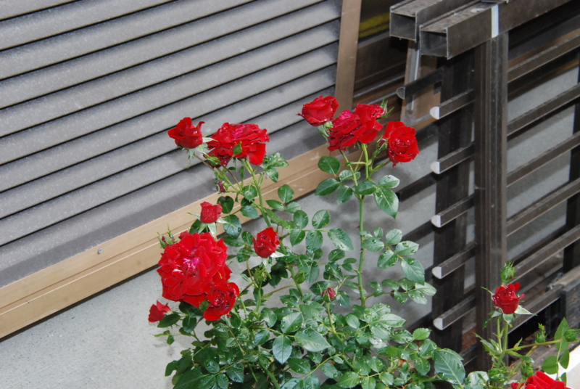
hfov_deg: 20.0
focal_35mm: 102
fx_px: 1646
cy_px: 194
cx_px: 290
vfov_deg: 13.5
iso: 1600
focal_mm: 68
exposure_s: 1/200
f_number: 14
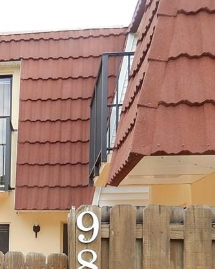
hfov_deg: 23.1
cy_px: 242
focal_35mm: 60
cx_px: -47
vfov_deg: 30.1
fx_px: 477
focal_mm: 4.5
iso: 125
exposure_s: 1/160
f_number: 3.4
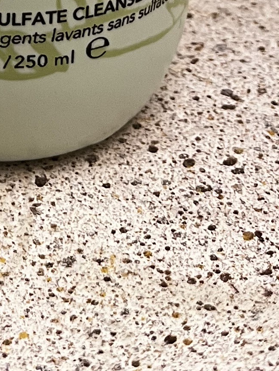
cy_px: -459
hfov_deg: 11.5
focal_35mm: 121
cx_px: -206
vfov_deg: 13.1
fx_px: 1300
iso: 160
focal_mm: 5.1
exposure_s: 1/60
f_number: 1.6
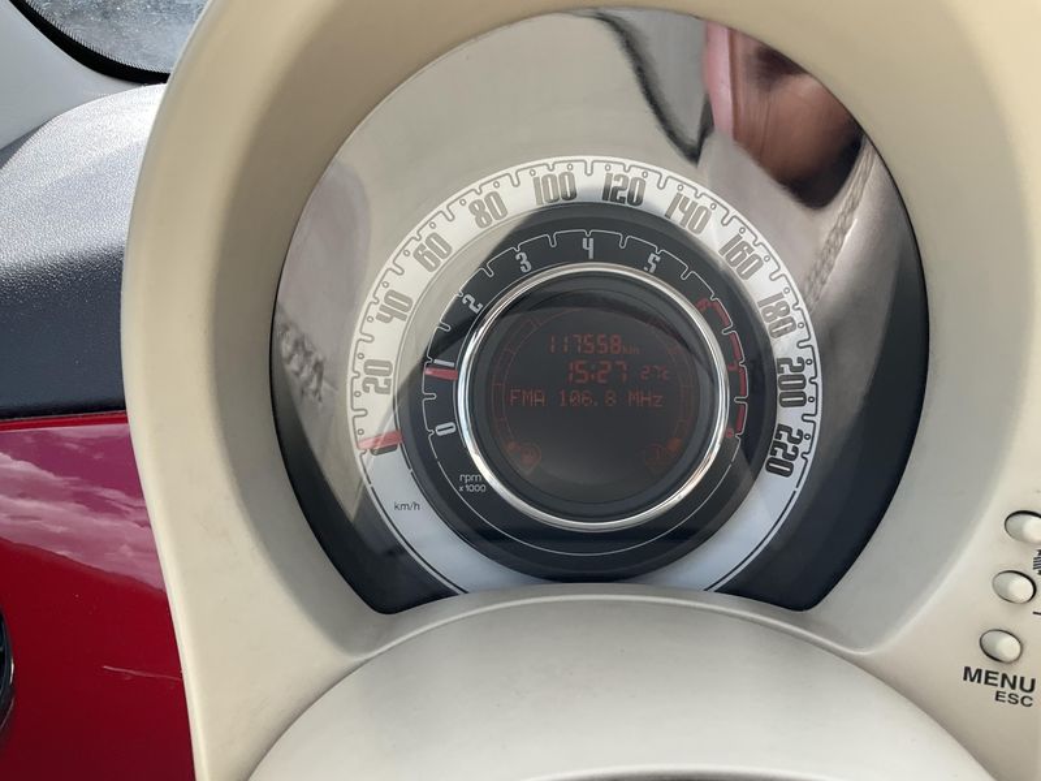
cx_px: 520
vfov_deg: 48.2
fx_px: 872
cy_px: 390
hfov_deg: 61.7
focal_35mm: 29
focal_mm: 3
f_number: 1.8
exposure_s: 1/286
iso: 25
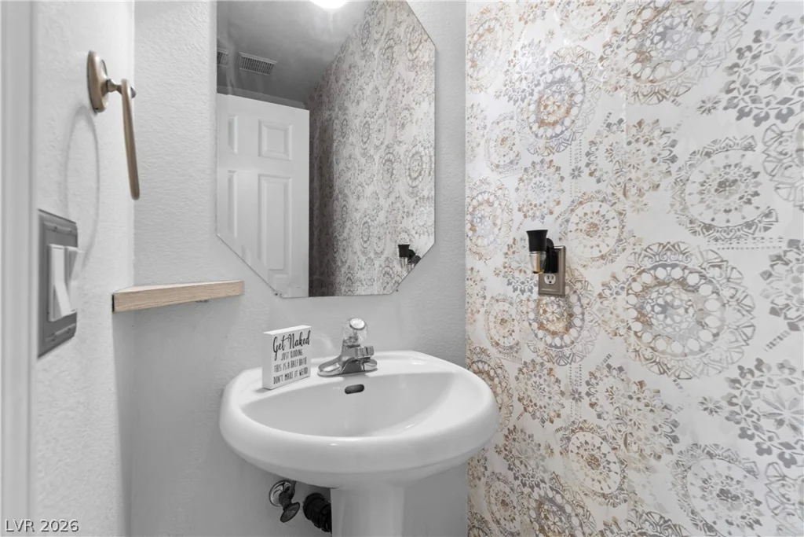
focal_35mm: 17
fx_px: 380
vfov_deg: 70.5
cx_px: 402
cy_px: 268
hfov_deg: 93.3
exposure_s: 1/5
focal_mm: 17
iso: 400
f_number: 8
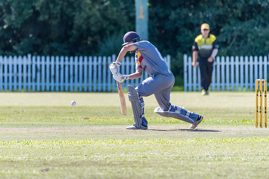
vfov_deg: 2.0
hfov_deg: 3.0
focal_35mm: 683
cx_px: 117
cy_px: 88
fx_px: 5108
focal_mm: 600
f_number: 6.3
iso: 1250
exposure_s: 1/2000
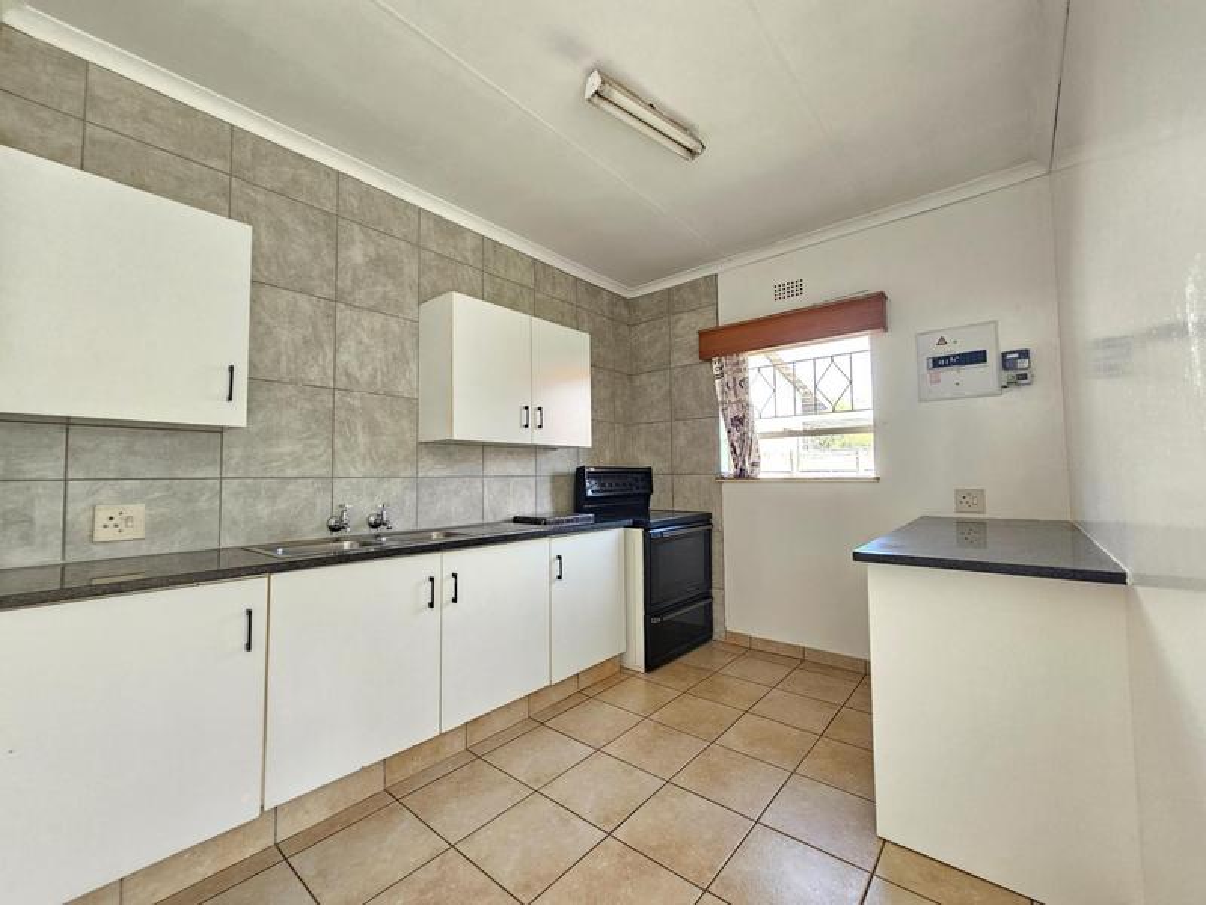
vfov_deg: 89.9
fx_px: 453
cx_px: 603
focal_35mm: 13
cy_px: 452
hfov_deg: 106.2
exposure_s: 1/50
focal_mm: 2.2
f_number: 2.2
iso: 100
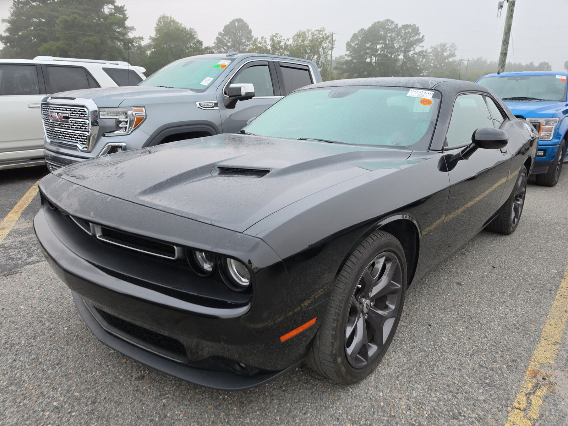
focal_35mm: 23
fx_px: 377
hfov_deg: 73.9
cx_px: 284
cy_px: 213
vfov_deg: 58.9
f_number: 1.4
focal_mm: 6.5
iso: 74
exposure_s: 1/100
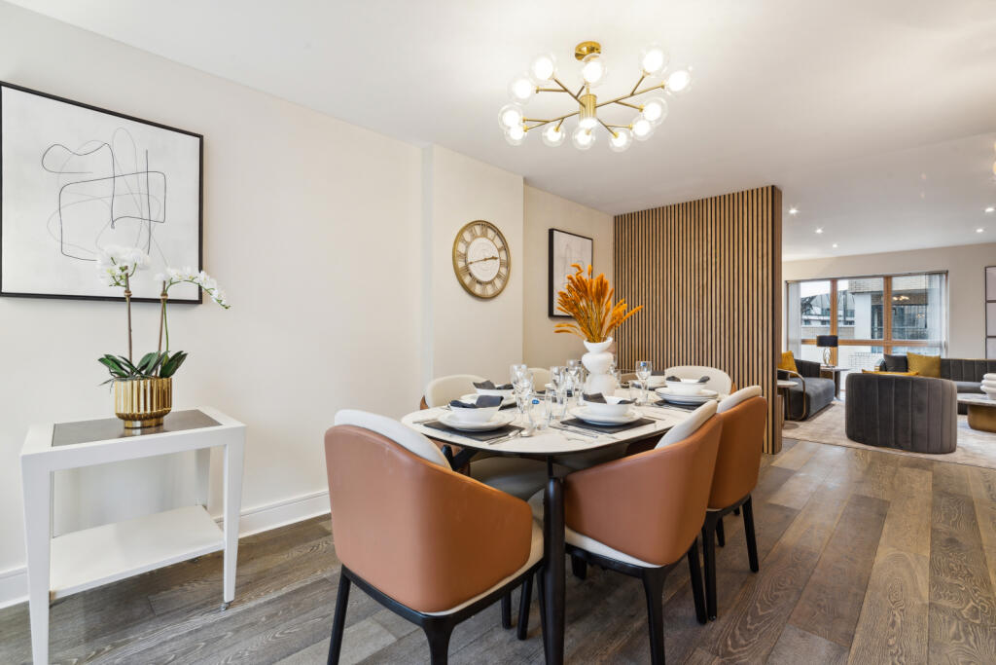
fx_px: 415
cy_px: 332
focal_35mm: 15
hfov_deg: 100.4
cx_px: 498
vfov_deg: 77.3
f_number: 11
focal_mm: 15
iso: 400
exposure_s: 1/4
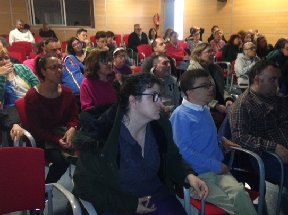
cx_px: 157
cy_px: 115
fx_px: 324
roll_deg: -0.3
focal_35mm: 39
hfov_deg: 47.8
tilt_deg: -14.8
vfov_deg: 36.8
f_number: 2.4
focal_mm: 4.12
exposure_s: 1/16
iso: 320
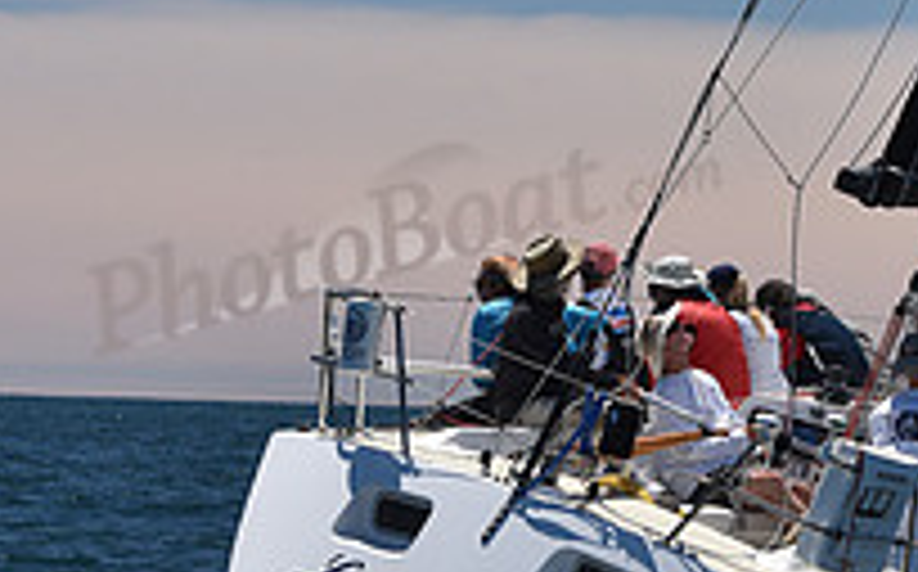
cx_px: 958
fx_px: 6898
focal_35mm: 276
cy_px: 408
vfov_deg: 4.7
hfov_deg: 7.6
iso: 250
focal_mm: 95
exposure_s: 1/800
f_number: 7.1
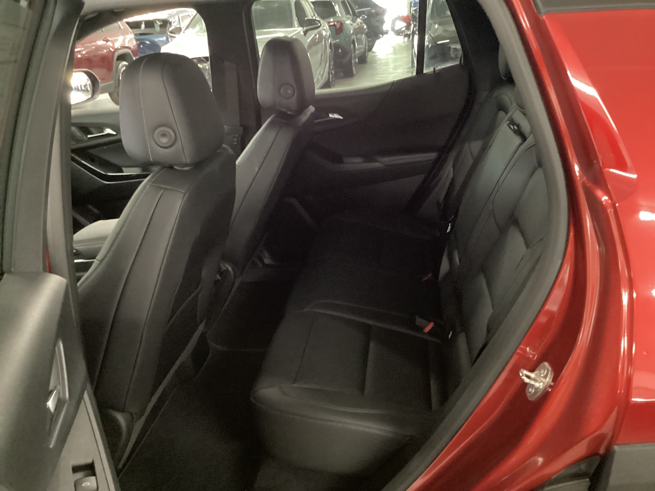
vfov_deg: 45.4
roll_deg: +4.9
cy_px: 246
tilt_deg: -23.4
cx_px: 328
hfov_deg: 58.4
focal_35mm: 31
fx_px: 587
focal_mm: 3.3
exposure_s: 1/15
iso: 800
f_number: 2.4
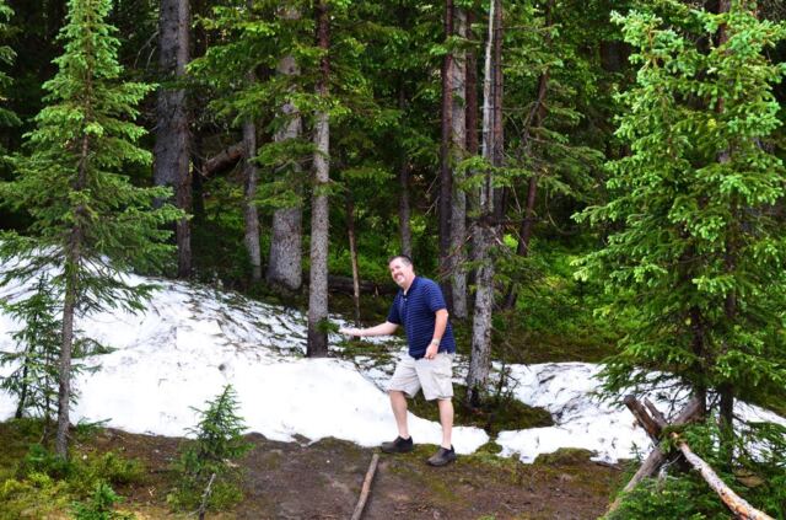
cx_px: 393
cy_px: 260
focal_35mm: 84
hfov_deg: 24.3
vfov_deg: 16.2
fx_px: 1829
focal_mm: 56
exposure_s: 1/60
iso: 320
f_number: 10
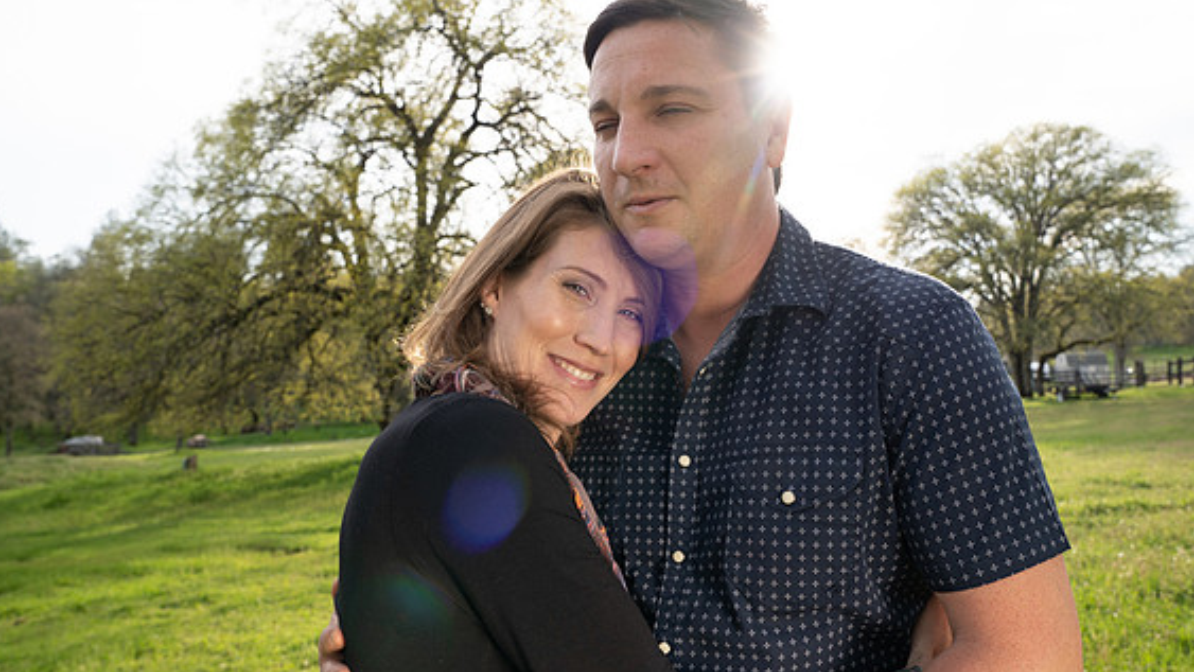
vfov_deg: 42.9
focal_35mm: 27
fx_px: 855
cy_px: 340
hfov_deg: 69.8
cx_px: 604
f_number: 6.3
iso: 100
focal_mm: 25
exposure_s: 1/125
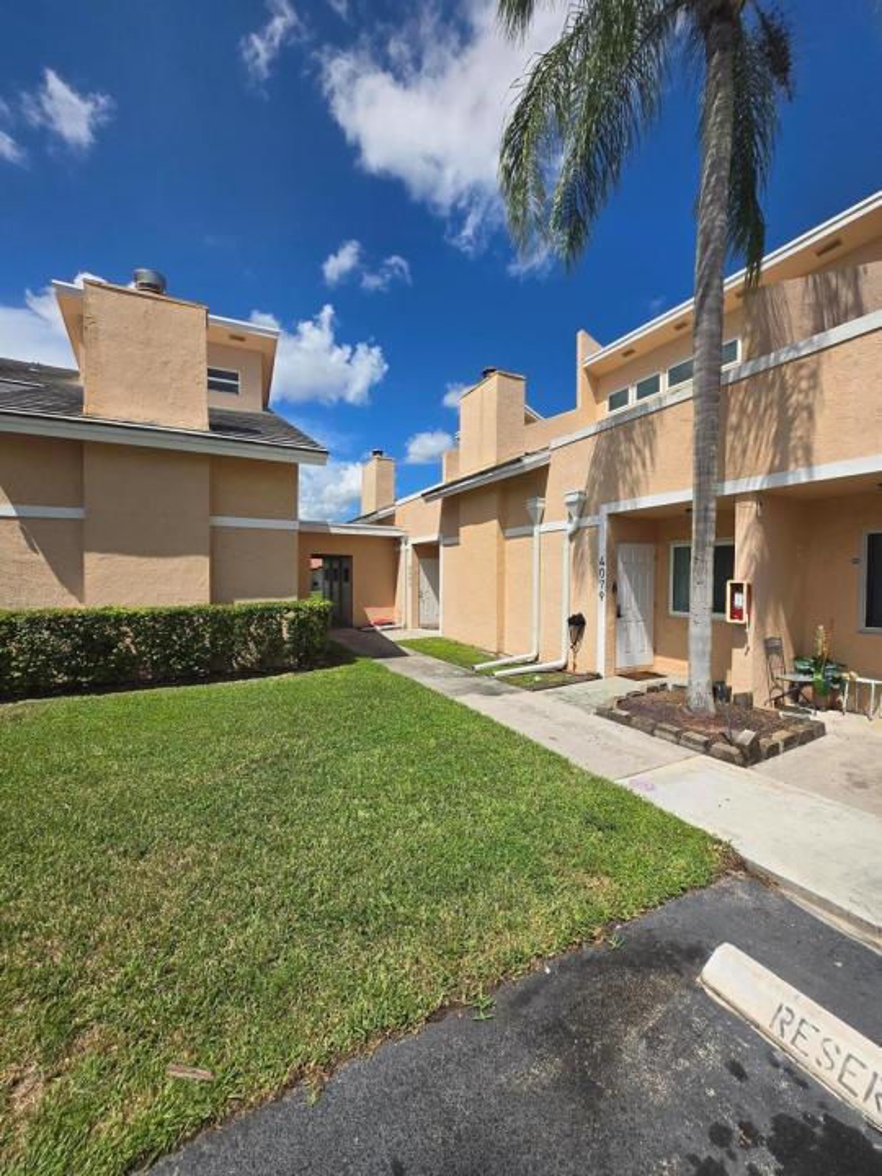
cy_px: 588
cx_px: 441
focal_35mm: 13
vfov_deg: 106.2
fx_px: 442
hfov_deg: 89.9
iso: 25
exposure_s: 1/1869
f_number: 2.2
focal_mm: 1.7
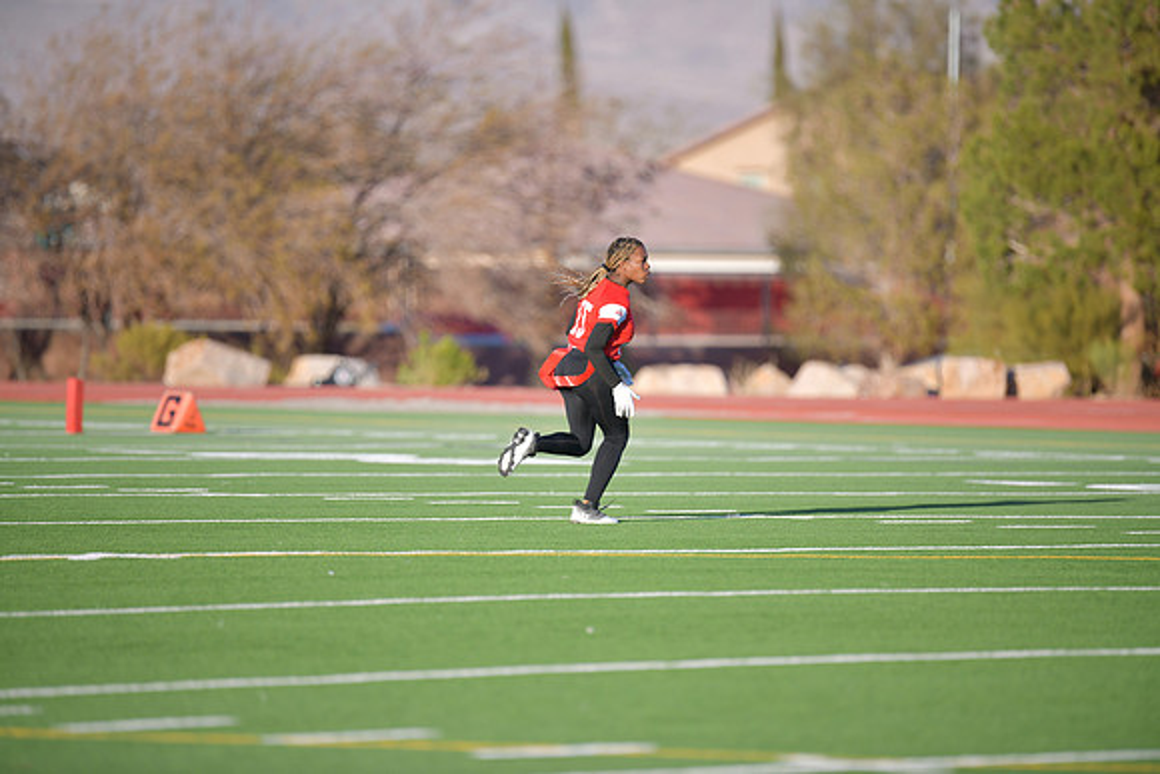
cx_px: 580
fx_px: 9668
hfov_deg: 6.9
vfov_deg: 4.6
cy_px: 387
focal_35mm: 300
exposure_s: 1/800
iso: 64
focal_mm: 300
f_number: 2.8
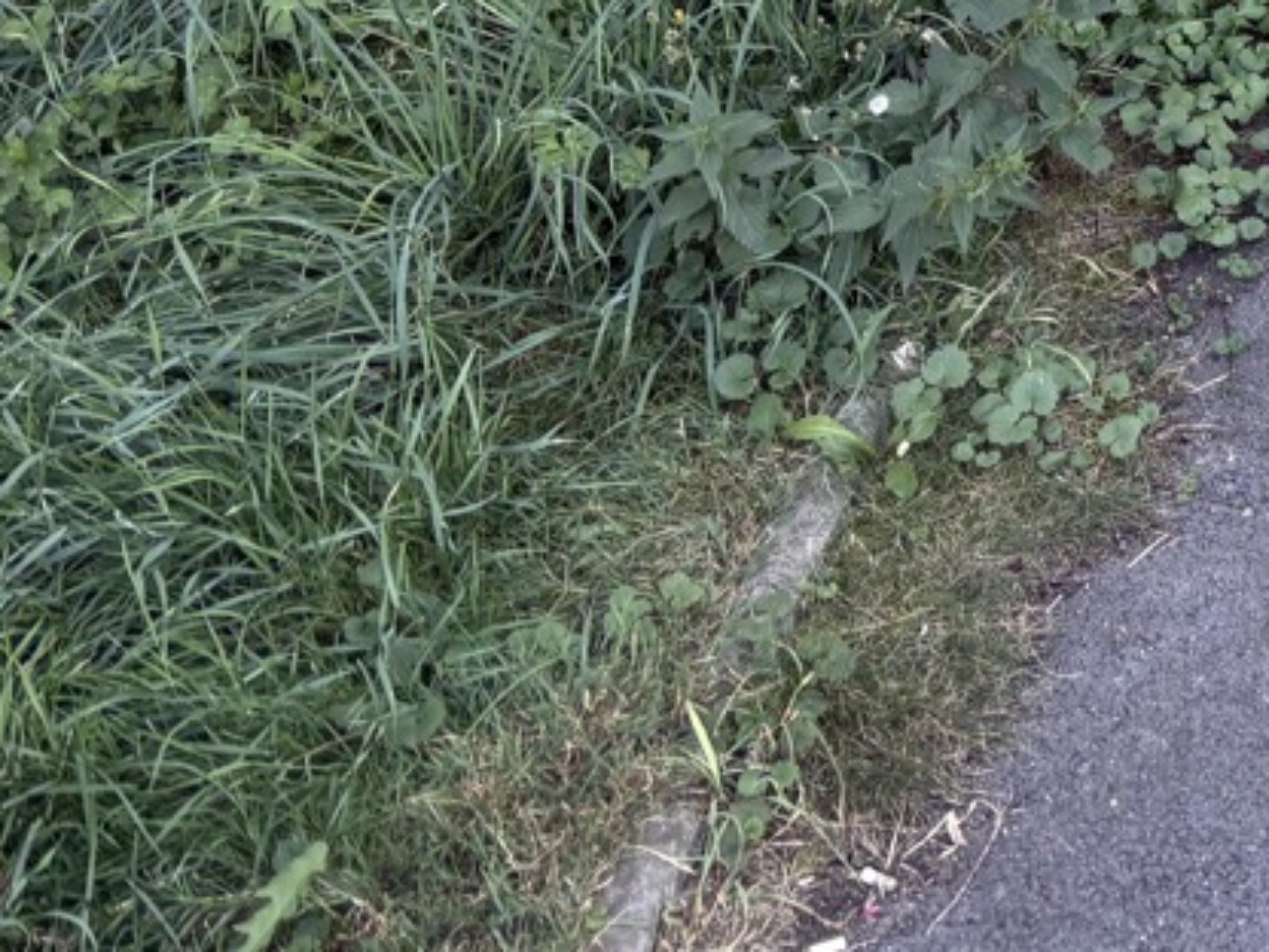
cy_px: -622
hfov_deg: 18.7
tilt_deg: -19.5
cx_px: 2001
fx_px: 3299
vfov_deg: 14.8
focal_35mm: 90
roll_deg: +2.3
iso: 32
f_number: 1.6
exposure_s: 1/122
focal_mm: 5.96
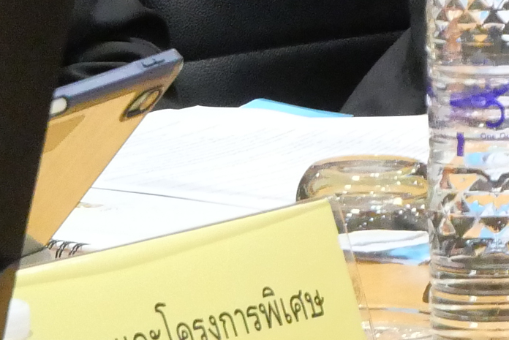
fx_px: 9351
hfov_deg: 3.1
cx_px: 881
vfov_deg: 2.1
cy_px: -390
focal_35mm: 661
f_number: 6.3
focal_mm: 60
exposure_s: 1/60
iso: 3200
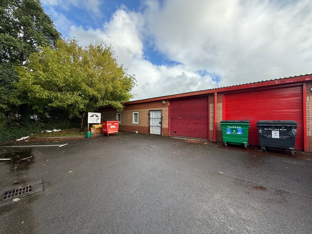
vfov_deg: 85.7
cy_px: 117
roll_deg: -0.9
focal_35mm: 14
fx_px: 126
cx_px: 156
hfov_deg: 102.1
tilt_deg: +2.3
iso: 64
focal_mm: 2.22
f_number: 2.2
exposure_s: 1/672
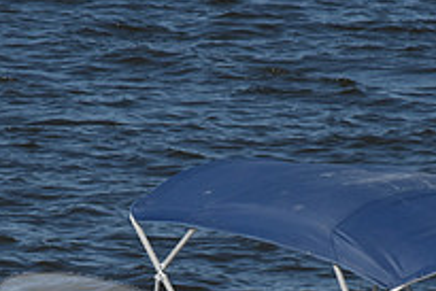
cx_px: 151
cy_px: 356
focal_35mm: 783
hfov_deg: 2.6
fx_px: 9494
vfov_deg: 1.8
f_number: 16
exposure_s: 1/1000
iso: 400
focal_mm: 185
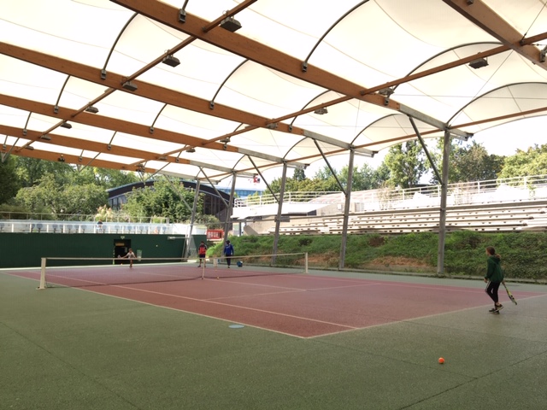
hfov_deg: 61.7
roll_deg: -1.2
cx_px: 274
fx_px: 458
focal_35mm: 29
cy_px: 205
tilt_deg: +4.4
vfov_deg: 48.2
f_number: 2.2
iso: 25
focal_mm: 4.15
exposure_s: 1/320
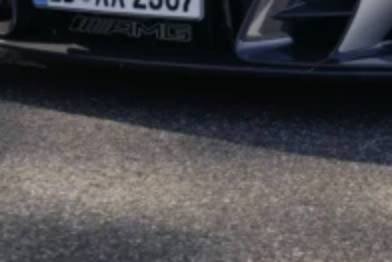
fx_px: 1068
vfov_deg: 13.5
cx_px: 392
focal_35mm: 98
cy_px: -80
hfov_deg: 20.2
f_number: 4
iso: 100
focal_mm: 32
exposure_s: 1/50
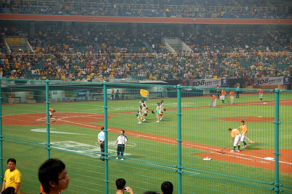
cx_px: 146
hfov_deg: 27.0
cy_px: 97
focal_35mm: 75
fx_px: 608
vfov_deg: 18.2
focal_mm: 50
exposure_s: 1/80
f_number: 2.8
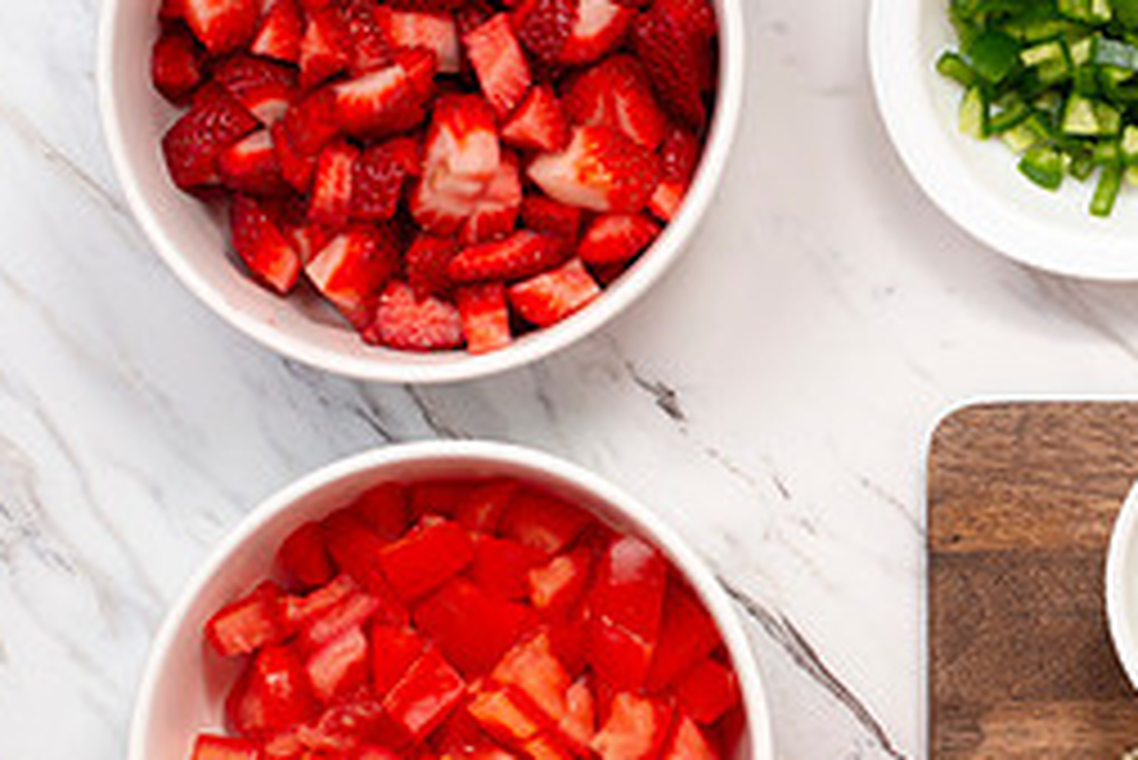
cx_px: 1081
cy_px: 403
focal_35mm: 136
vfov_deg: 10.1
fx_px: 4301
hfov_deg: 14.9
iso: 250
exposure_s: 1/100
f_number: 11
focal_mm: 50
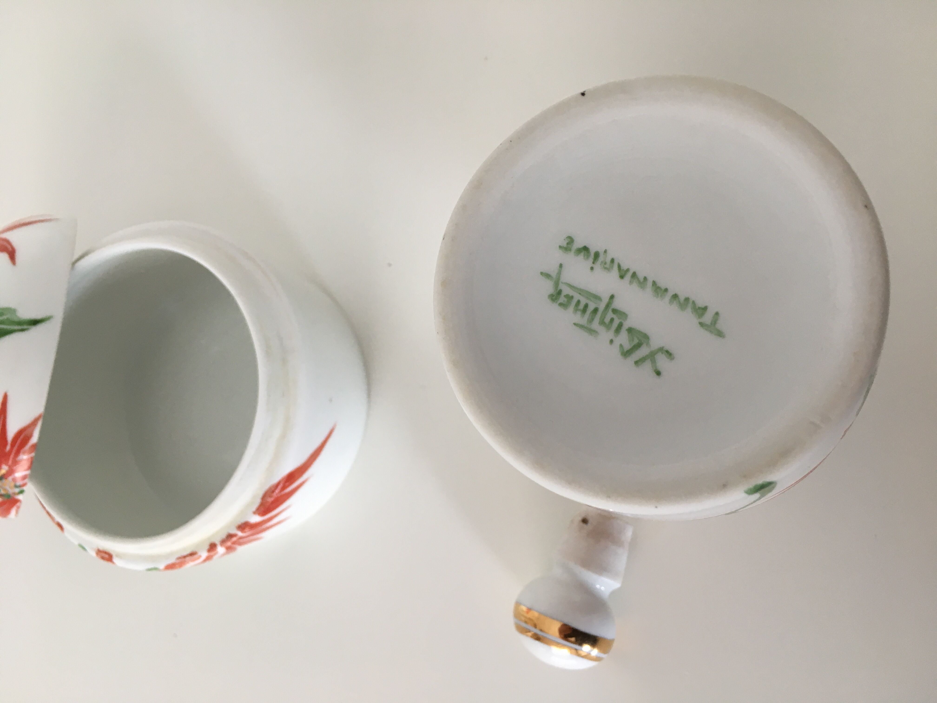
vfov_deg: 48.2
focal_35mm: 29
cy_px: 352
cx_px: 468
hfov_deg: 61.7
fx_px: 785
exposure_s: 1/30
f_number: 2.2
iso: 50
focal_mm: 4.15
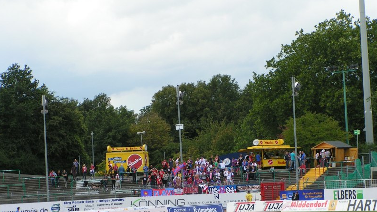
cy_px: 125
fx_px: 1439
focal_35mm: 144
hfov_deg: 14.9
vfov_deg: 8.4
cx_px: 188
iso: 50
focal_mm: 20
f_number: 5.6
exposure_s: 1/250
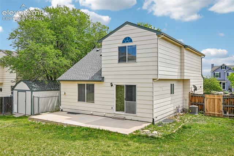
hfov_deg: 62.0
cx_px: 117
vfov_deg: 43.6
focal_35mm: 30
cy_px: 78
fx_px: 195
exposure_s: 1/100
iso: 64
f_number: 10
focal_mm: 30
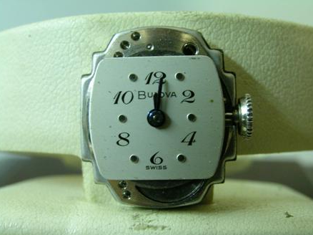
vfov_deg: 33.6
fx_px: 389
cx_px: 156
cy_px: 120
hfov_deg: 43.9
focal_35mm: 43
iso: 200
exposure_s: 1/3
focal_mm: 8.7
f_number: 5.7
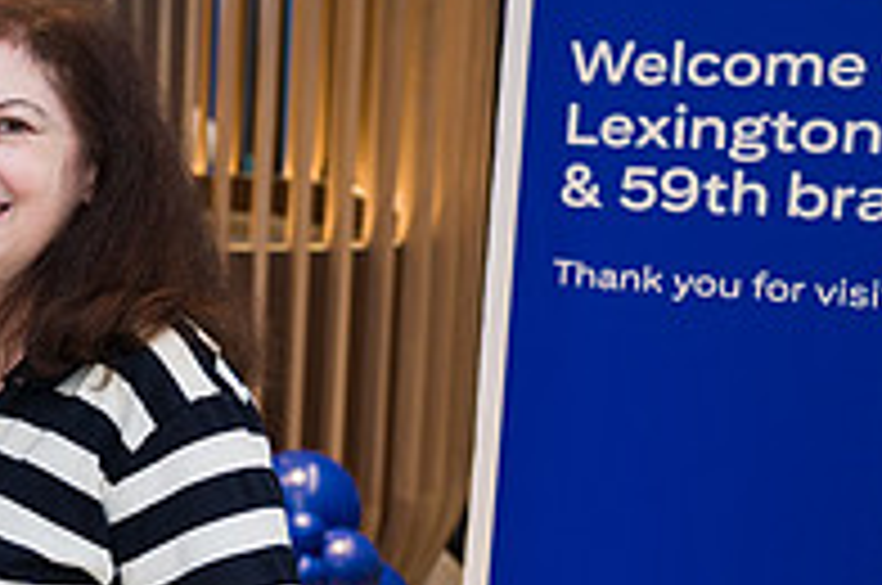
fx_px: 2348
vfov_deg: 14.1
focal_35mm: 96
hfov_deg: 18.9
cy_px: 446
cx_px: -410
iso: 640
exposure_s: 1/200
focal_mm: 32
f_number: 3.2
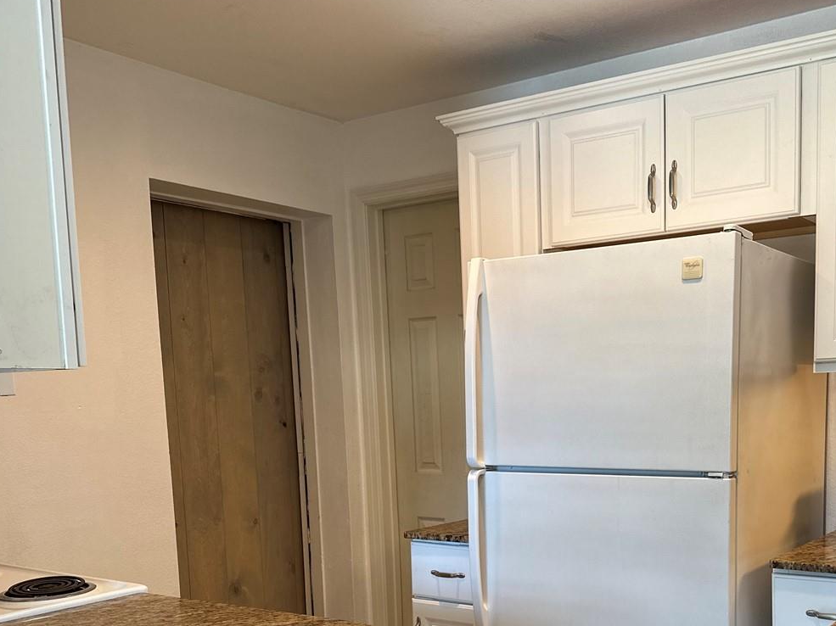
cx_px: 534
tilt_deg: -5.7
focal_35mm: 39
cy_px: 497
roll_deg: +0.9
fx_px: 942
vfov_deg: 35.6
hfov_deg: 47.3
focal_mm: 6.86
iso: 125
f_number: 1.78
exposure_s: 1/120
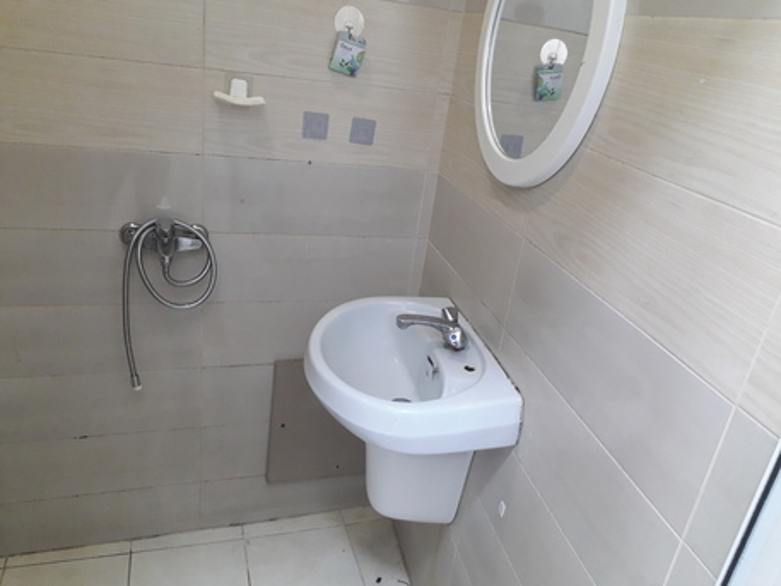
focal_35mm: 27
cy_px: 293
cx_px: 390
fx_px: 609
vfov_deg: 51.4
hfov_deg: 65.3
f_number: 1.9
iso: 200
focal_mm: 3.6
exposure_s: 1/50
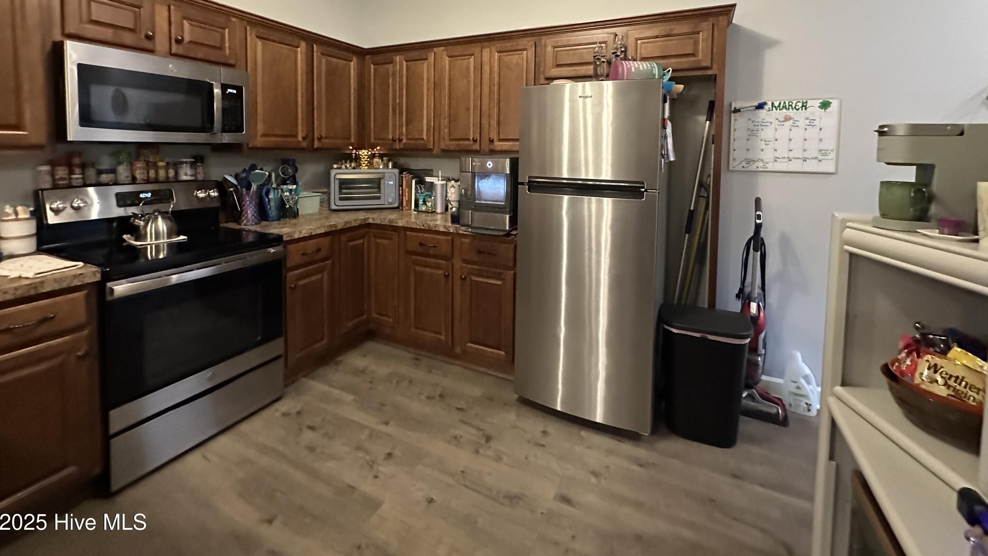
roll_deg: -0.2
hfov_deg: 99.4
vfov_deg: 64.7
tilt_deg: -1.7
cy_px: 169
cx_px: 499
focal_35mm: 16
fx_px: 419
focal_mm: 2.22
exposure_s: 1/60
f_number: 2.2
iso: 1250
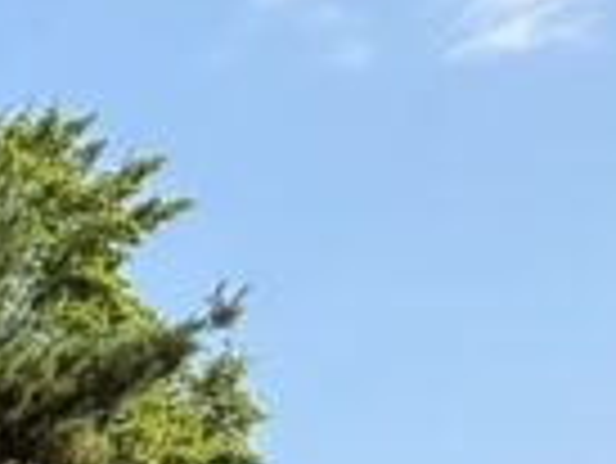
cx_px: -1095
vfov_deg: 9.8
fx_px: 1941
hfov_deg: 12.0
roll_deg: +0.8
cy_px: 1460
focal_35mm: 109
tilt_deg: -3.1
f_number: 2.2
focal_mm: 2.22
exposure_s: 1/502
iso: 50
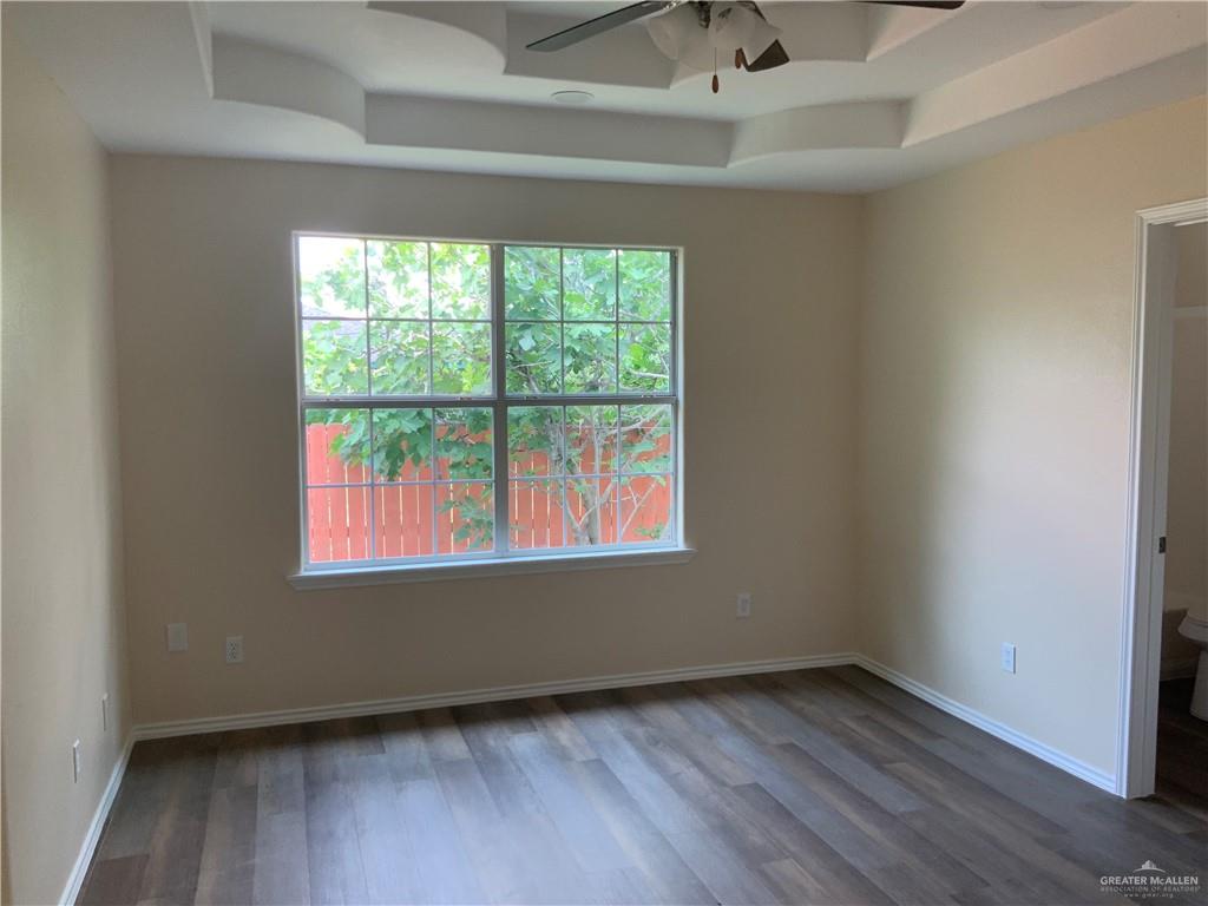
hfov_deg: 61.7
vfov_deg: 48.2
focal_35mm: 29
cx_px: 604
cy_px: 453
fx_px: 1012
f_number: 1.8
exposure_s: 1/60
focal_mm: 3
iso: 40
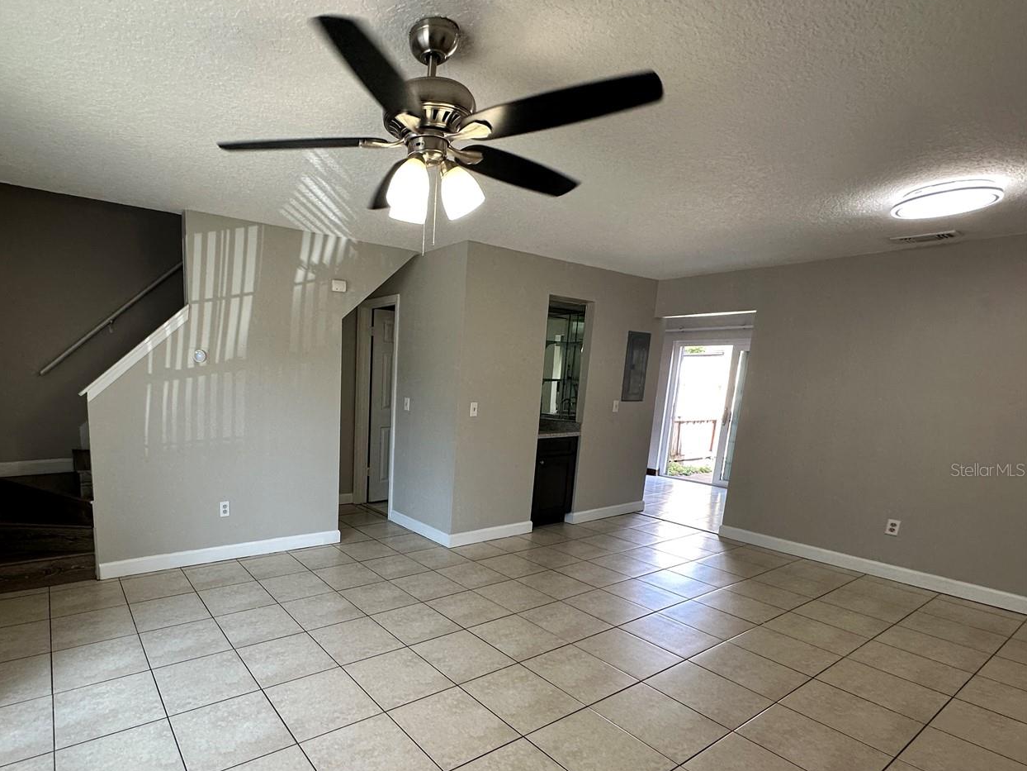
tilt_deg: -10.6
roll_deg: -2.0
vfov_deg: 70.7
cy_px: 469
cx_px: 368
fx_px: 534
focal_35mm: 18
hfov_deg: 85.6
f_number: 2.2
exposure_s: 1/120
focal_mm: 2.22
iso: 160
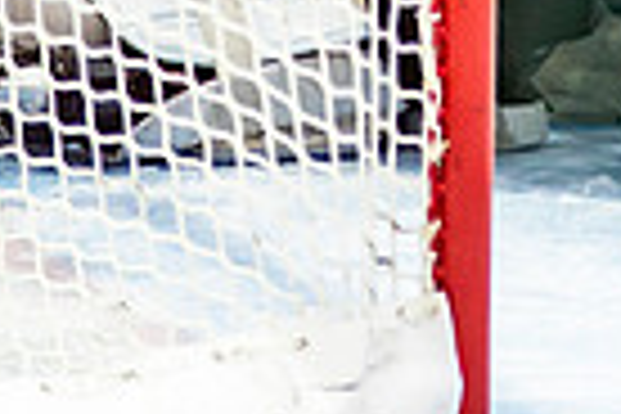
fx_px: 11419
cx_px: 883
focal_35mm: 662
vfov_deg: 2.1
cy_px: -525
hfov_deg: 3.1
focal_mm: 95
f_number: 2.8
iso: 640
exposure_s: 1/640
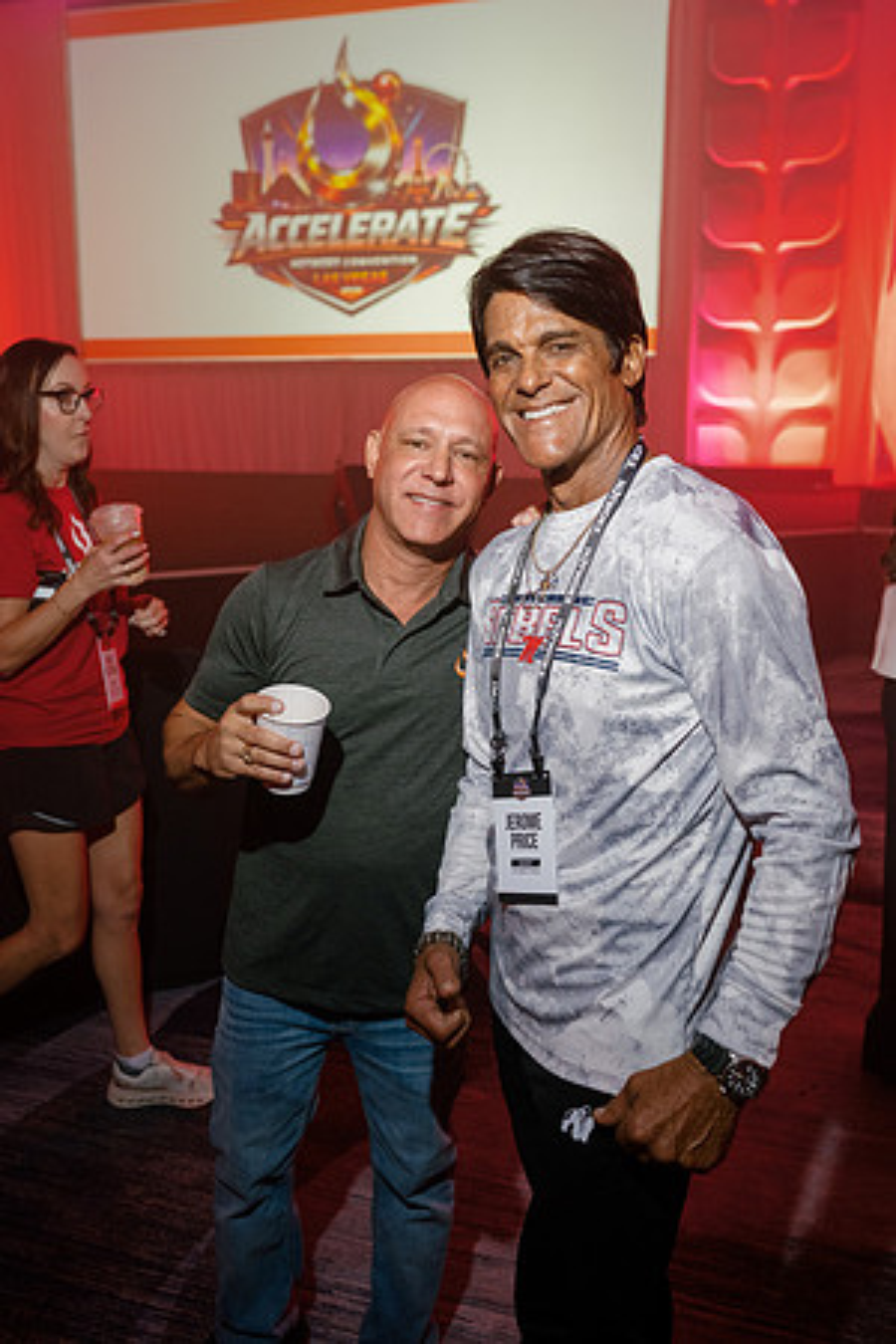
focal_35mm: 35
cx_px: 448
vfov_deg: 54.4
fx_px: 1307
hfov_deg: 37.9
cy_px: 672
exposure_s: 1/160
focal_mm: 35
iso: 1250
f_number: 4
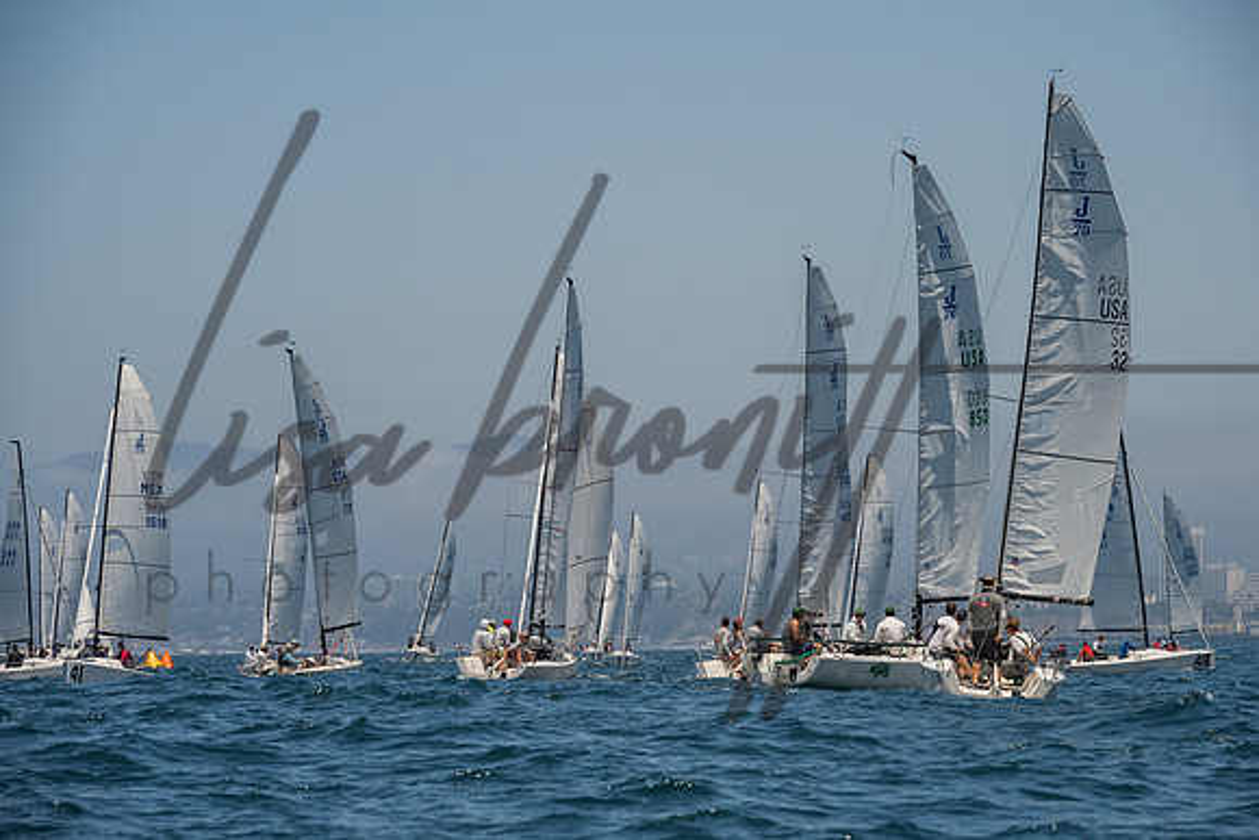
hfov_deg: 14.7
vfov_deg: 9.8
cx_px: 630
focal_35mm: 140
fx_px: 4897
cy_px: 420
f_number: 9
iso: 640
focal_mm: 140
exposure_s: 1/1000
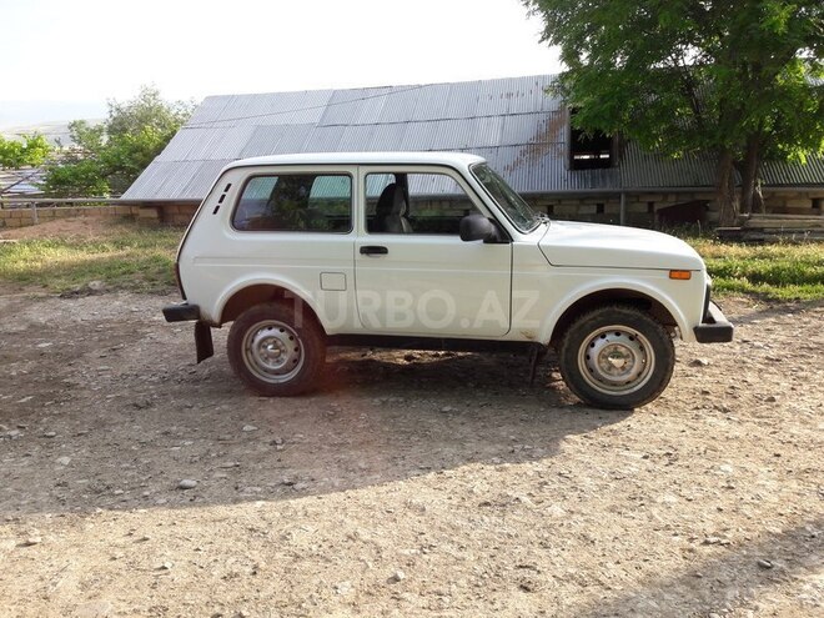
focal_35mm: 28
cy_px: 309
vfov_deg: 49.7
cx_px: 412
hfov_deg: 63.4
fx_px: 667
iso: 40
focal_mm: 3.7
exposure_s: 1/415
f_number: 1.9
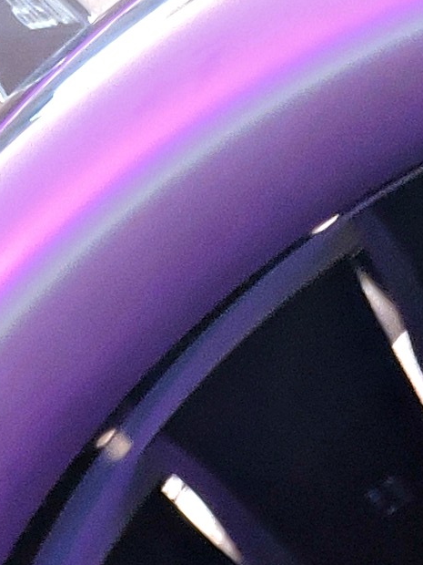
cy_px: 728
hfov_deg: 3.6
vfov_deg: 4.8
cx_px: 992
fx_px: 6664
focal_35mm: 409
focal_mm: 9.9
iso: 400
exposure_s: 1/15
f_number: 4
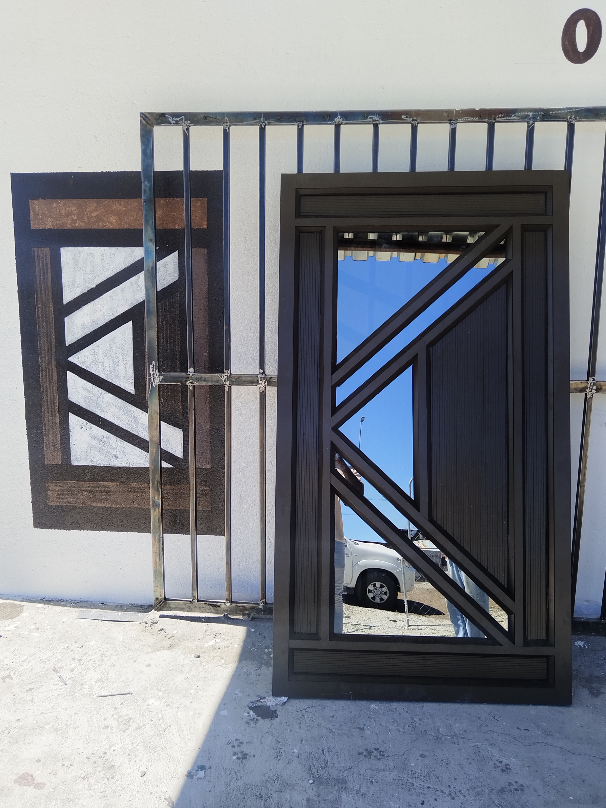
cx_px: 303
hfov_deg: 53.1
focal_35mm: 26
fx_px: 607
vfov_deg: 67.3
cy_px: 404
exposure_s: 1/333
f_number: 1.9
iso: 100
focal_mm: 4.95
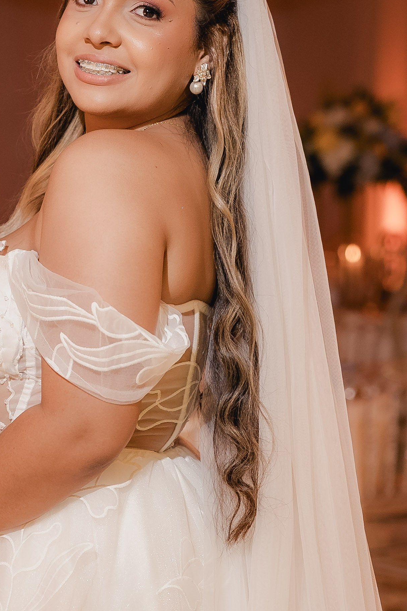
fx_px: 2086
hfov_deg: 11.1
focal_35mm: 123
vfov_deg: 16.6
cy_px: 405
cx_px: 113
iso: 1000
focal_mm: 64.3
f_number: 2.8
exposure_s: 1/250
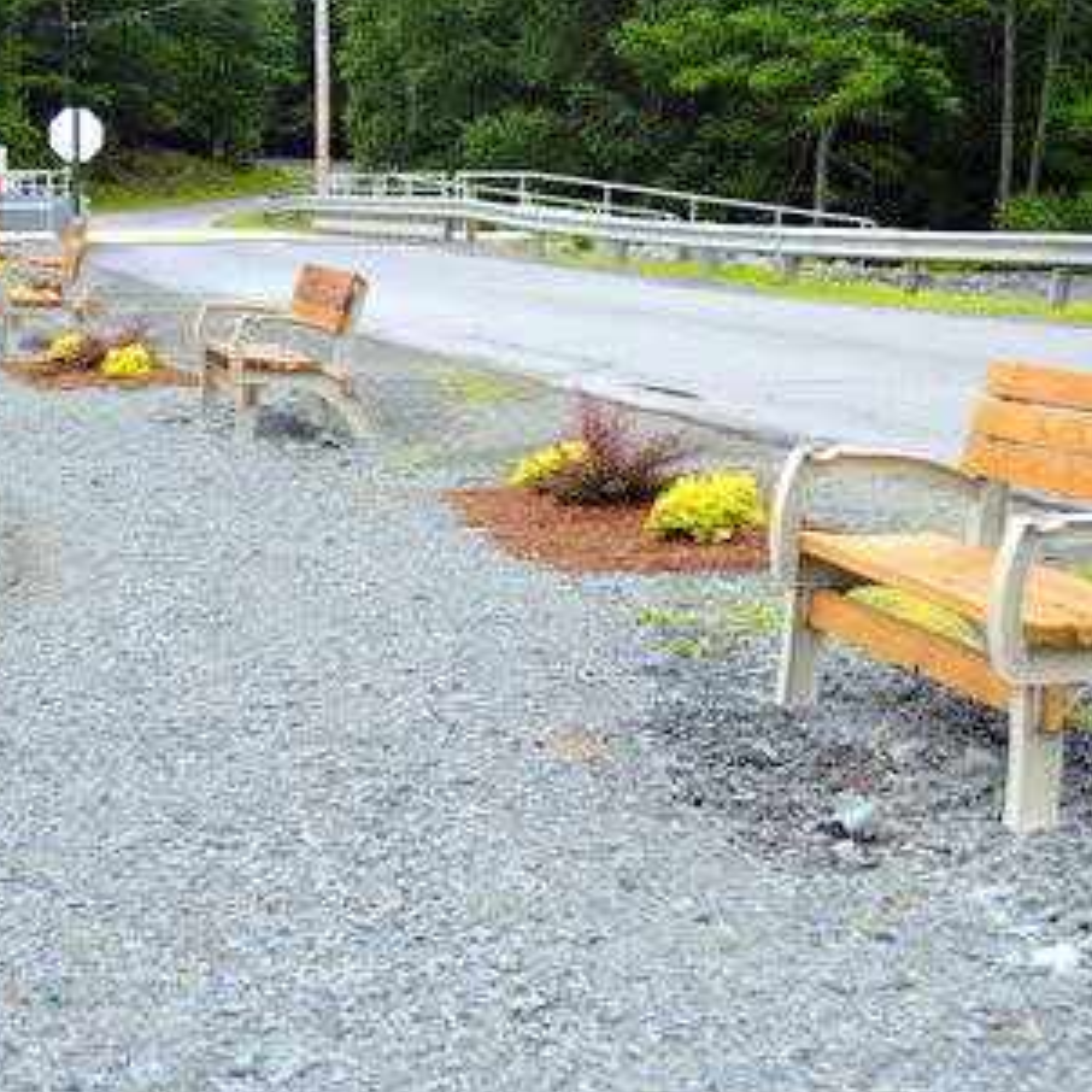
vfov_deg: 20.4
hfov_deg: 20.4
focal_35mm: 85
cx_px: 466
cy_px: 544
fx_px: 3034
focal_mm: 42
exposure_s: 1/125
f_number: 5.6
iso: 140
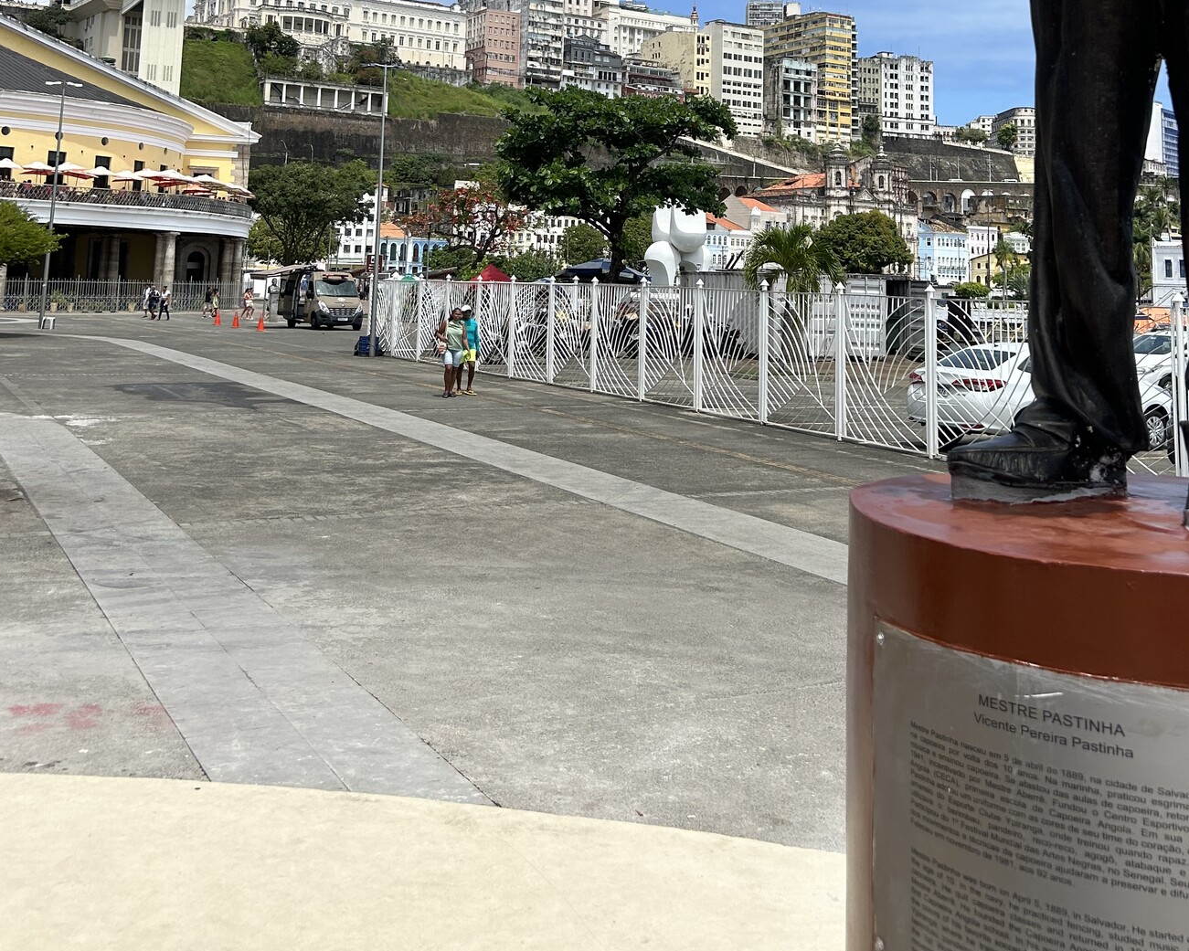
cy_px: 73
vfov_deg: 35.7
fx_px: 1373
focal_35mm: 39
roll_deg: -1.4
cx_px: 656
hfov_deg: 46.8
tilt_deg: +8.8
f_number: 1.5
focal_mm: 5.7
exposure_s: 1/5587
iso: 50
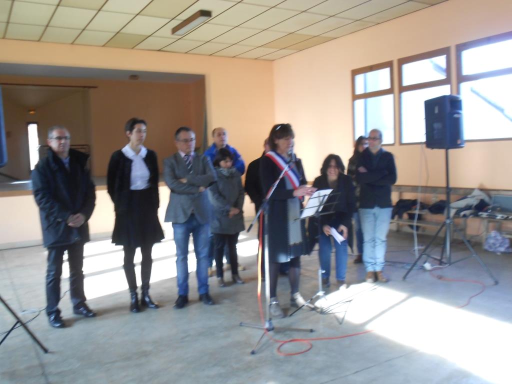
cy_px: 192
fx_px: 473
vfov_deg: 44.2
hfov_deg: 56.8
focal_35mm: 32
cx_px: 256
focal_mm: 5.8
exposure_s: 1/30
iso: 160
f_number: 3.6
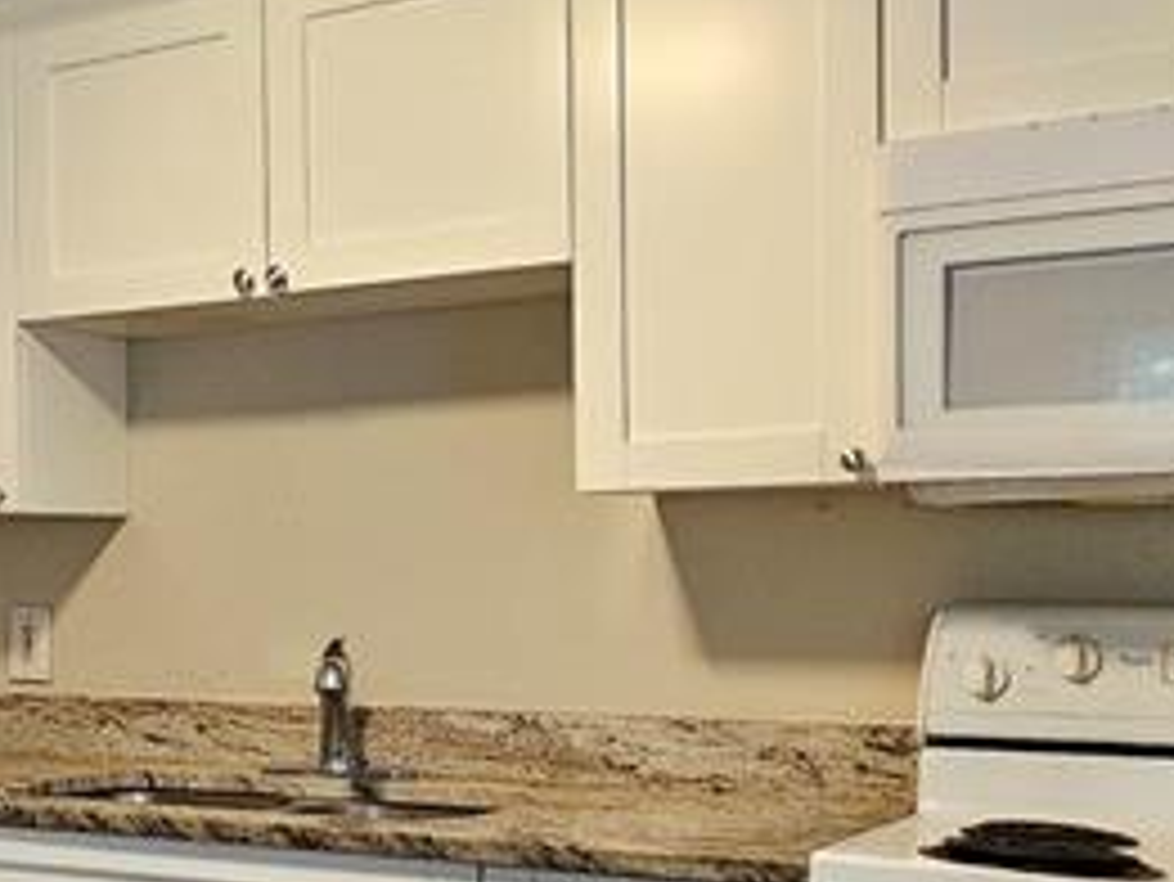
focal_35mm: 51
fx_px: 1730
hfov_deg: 34.7
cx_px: 54
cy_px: 598
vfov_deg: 28.4
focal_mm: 2.2
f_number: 2.2
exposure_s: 1/30
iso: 320
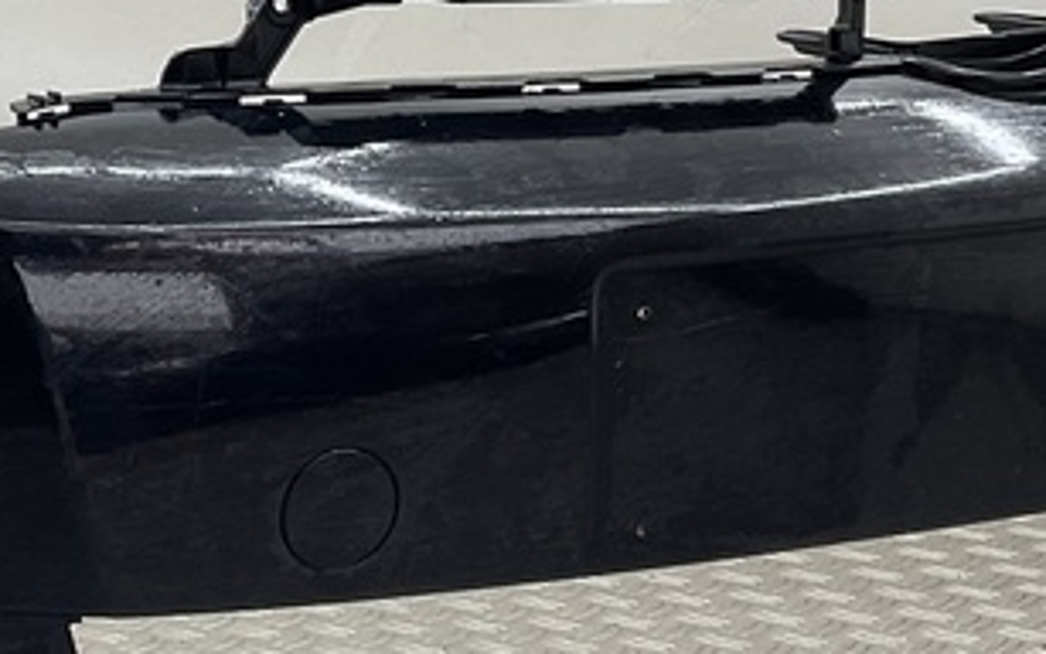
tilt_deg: -3.9
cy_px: 72
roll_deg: +0.7
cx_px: 167
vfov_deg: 12.9
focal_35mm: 101
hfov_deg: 20.3
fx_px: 2880
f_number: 1.8
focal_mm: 3
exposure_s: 1/120
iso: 25
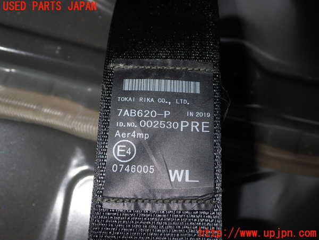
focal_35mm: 38
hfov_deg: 49.0
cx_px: 160
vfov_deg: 37.7
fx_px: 350
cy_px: 120
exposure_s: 1/40
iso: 200
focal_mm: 6.83
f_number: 8
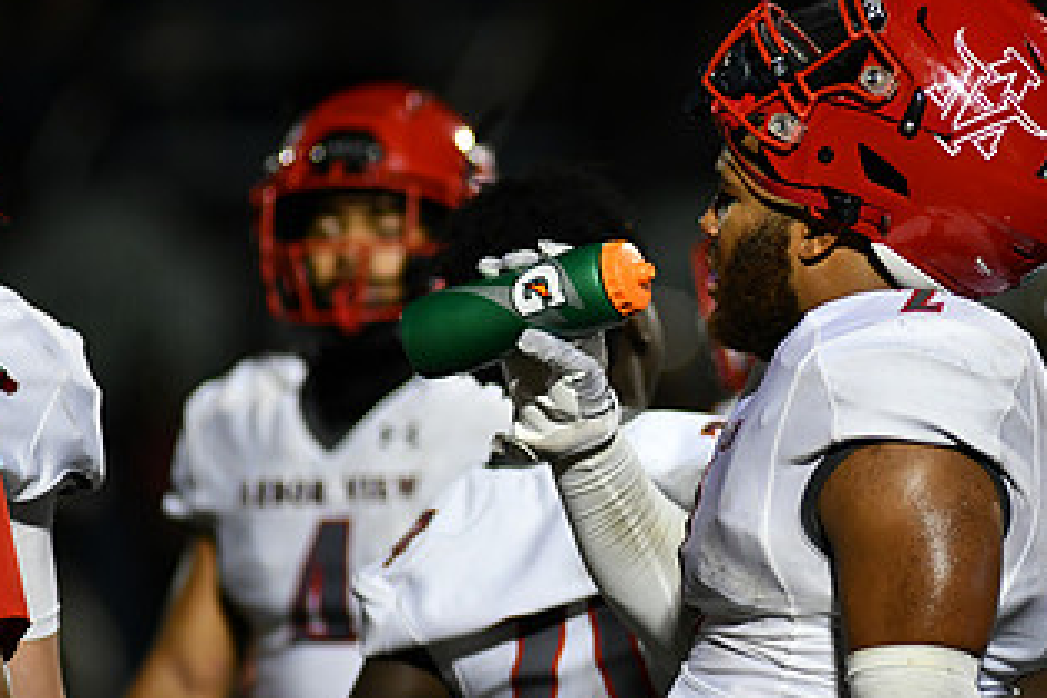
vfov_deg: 2.5
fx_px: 16053
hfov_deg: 3.7
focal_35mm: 552
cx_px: 808
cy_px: 381
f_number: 2.8
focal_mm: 300
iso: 1600
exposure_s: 1/1000
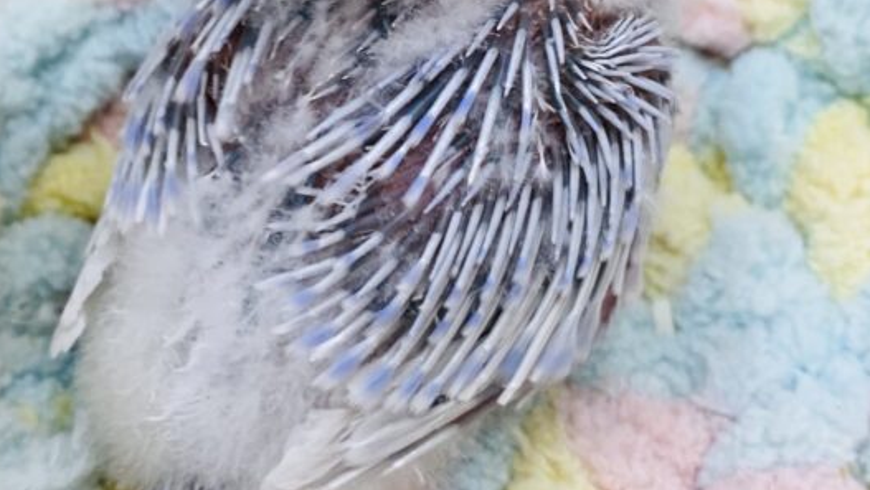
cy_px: -3
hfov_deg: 33.7
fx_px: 1431
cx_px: 342
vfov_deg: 18.9
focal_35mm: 62
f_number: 1.8
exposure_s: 1/100
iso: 80
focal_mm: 4.25
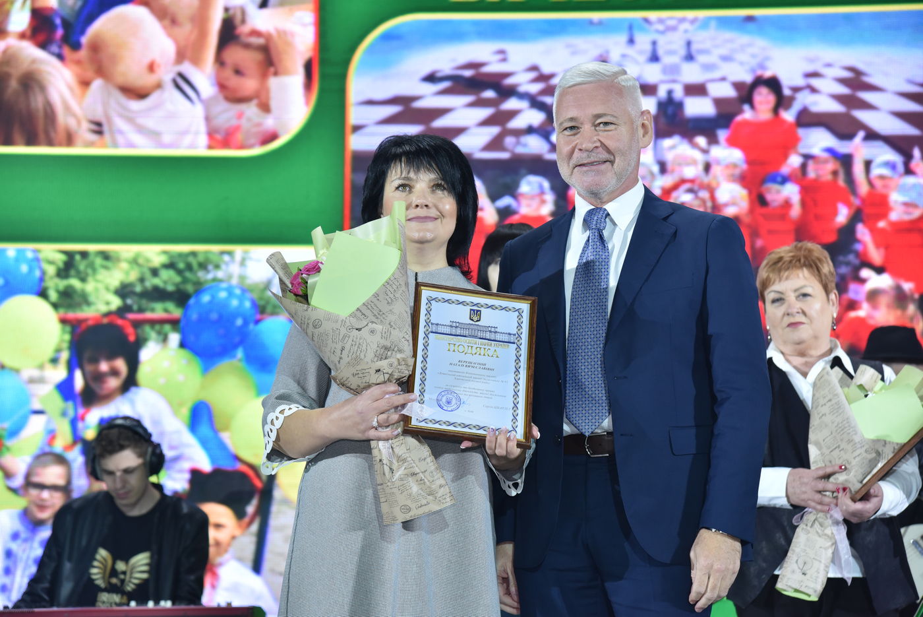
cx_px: 462
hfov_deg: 22.1
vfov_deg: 14.9
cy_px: 308
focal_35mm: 92
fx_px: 2360
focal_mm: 92
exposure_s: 1/200
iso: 1250
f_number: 5
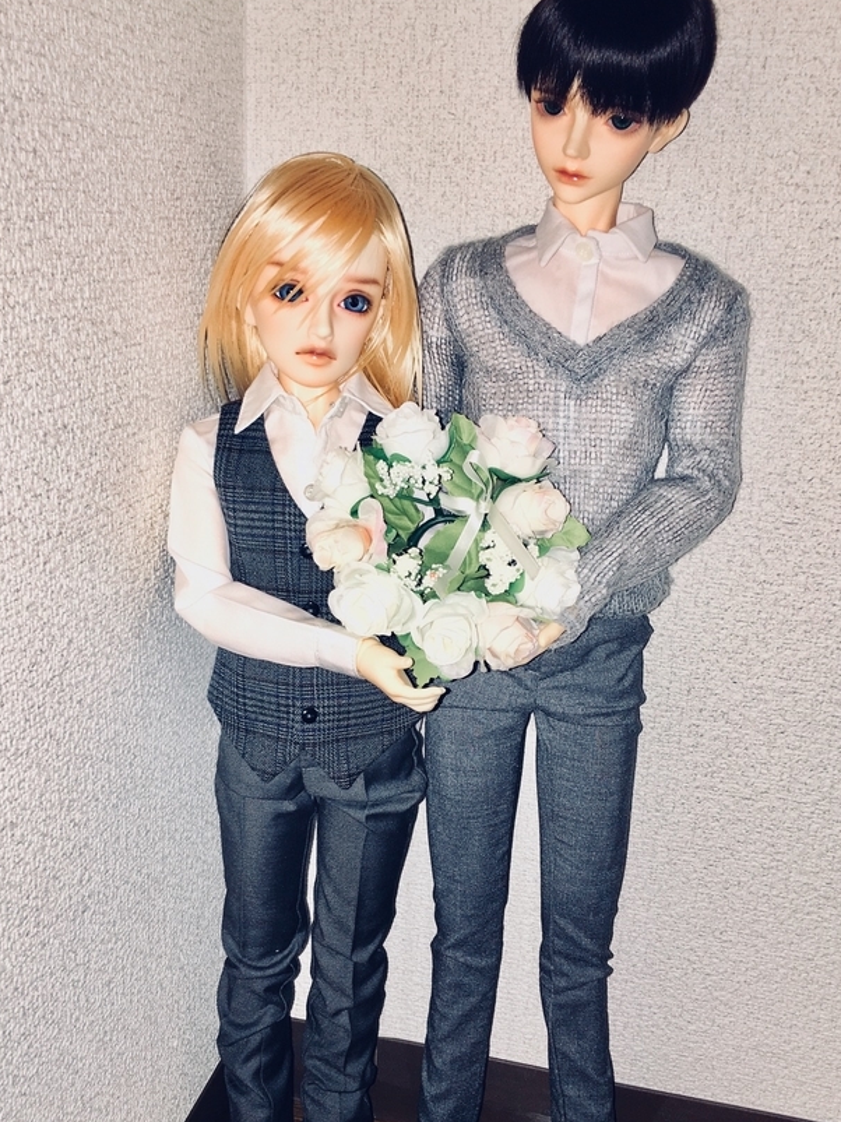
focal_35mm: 37
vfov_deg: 50.0
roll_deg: -1.9
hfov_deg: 38.7
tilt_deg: -18.6
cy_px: 627
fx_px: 1199
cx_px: 407
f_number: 2.2
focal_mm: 4.15
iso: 25
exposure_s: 1/17
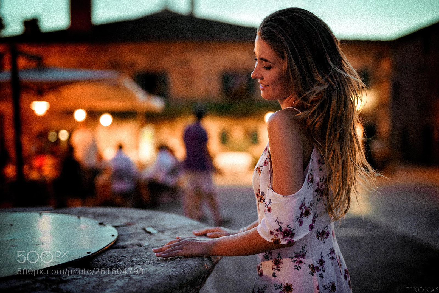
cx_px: 220
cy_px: 146
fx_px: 610
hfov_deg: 39.6
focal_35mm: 50
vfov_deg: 27.0
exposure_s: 1/80
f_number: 1.4
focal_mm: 50
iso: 1600
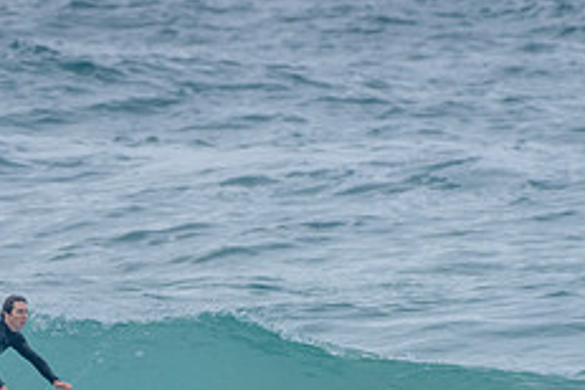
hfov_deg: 1.3
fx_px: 25039
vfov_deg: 0.9
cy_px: 335
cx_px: -16
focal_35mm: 1541
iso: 500
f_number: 5.6
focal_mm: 500
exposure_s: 1/1250
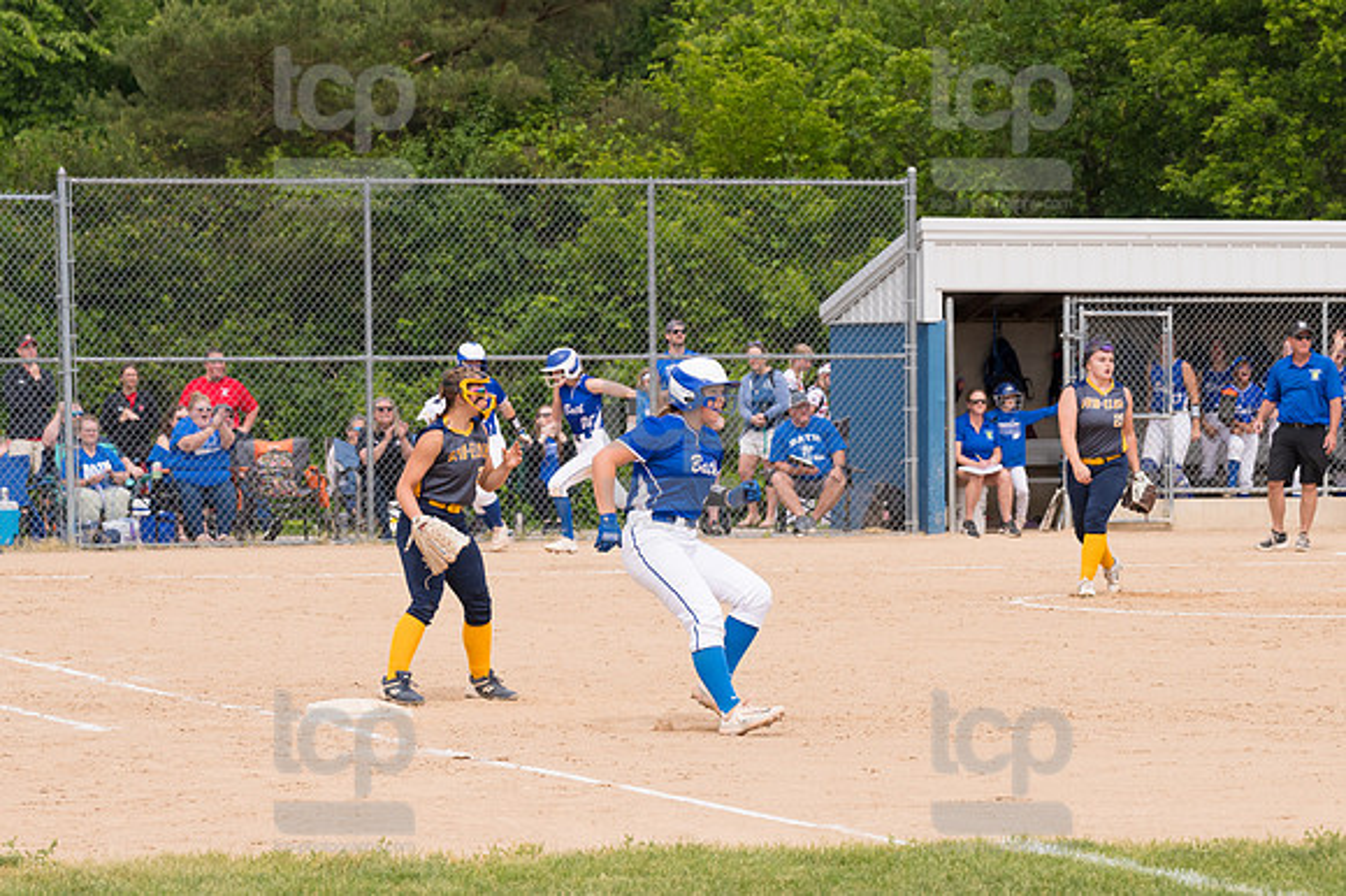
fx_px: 6726
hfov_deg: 11.4
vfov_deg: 7.6
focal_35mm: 180
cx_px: 673
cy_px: 448
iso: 320
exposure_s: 1/1600
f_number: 5.6
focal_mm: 120
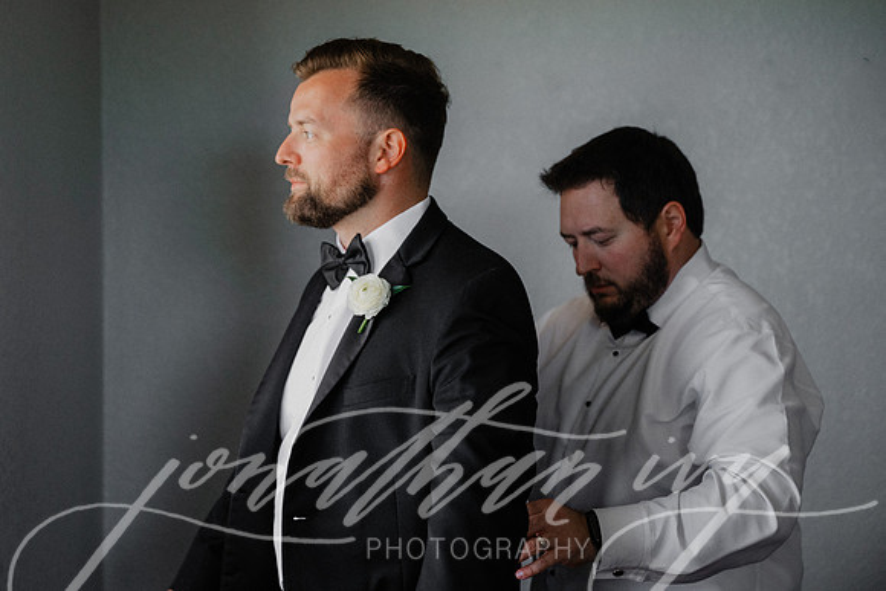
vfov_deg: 16.5
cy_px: 287
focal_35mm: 83
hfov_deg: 24.5
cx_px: 407
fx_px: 2037
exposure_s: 1/800
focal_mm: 70
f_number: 2.8
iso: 1600
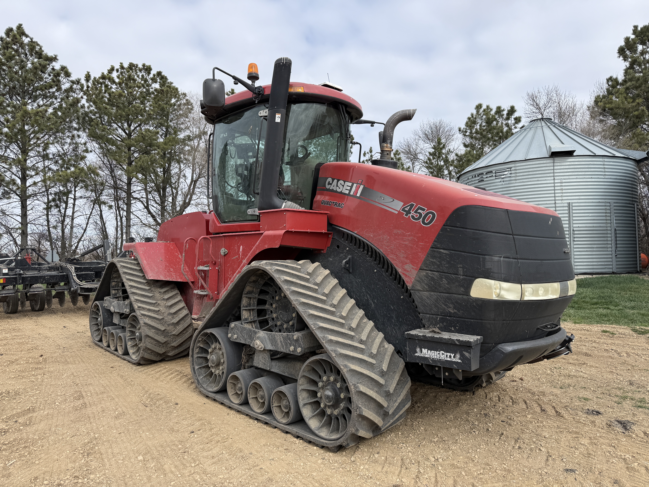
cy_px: 244
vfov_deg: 56.8
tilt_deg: +3.4
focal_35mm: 24
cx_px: 324
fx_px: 450
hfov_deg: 71.6
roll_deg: +1.3
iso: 80
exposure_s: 1/2445
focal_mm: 6.76
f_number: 1.78
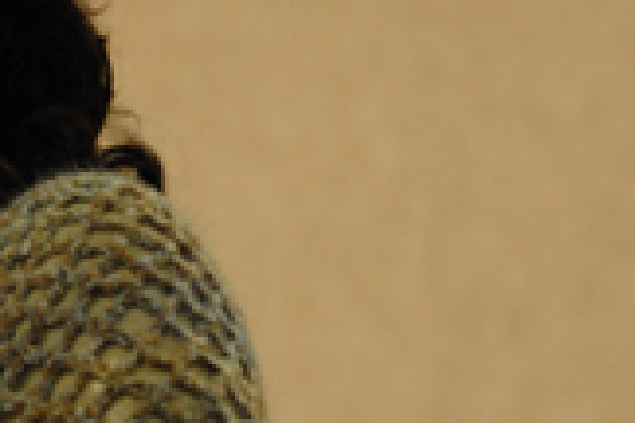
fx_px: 3492
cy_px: 164
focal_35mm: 198
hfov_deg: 10.0
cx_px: -345
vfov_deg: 6.9
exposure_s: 1/100
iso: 1000
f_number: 2.8
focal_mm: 50
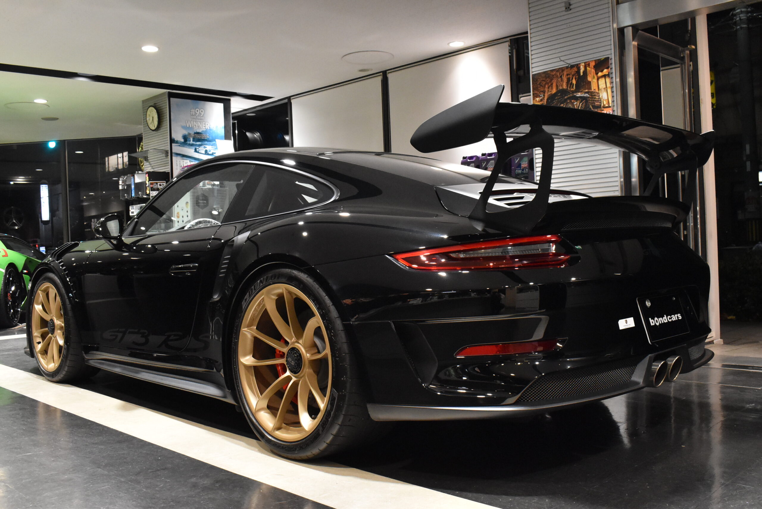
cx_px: 381
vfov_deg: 38.4
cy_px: 254
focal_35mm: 34
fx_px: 731
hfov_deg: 55.1
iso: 4000
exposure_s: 1/40
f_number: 9
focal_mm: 23
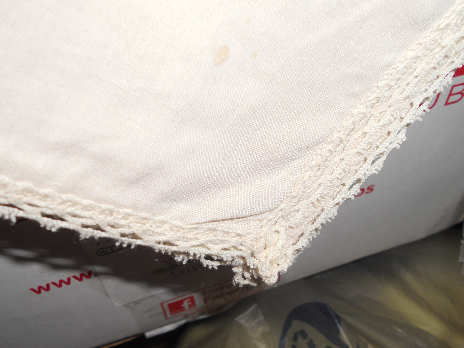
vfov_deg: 44.2
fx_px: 429
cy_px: 174
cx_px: 232
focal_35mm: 32
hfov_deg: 56.8
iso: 80
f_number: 8.8
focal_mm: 5.8
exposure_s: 1/25
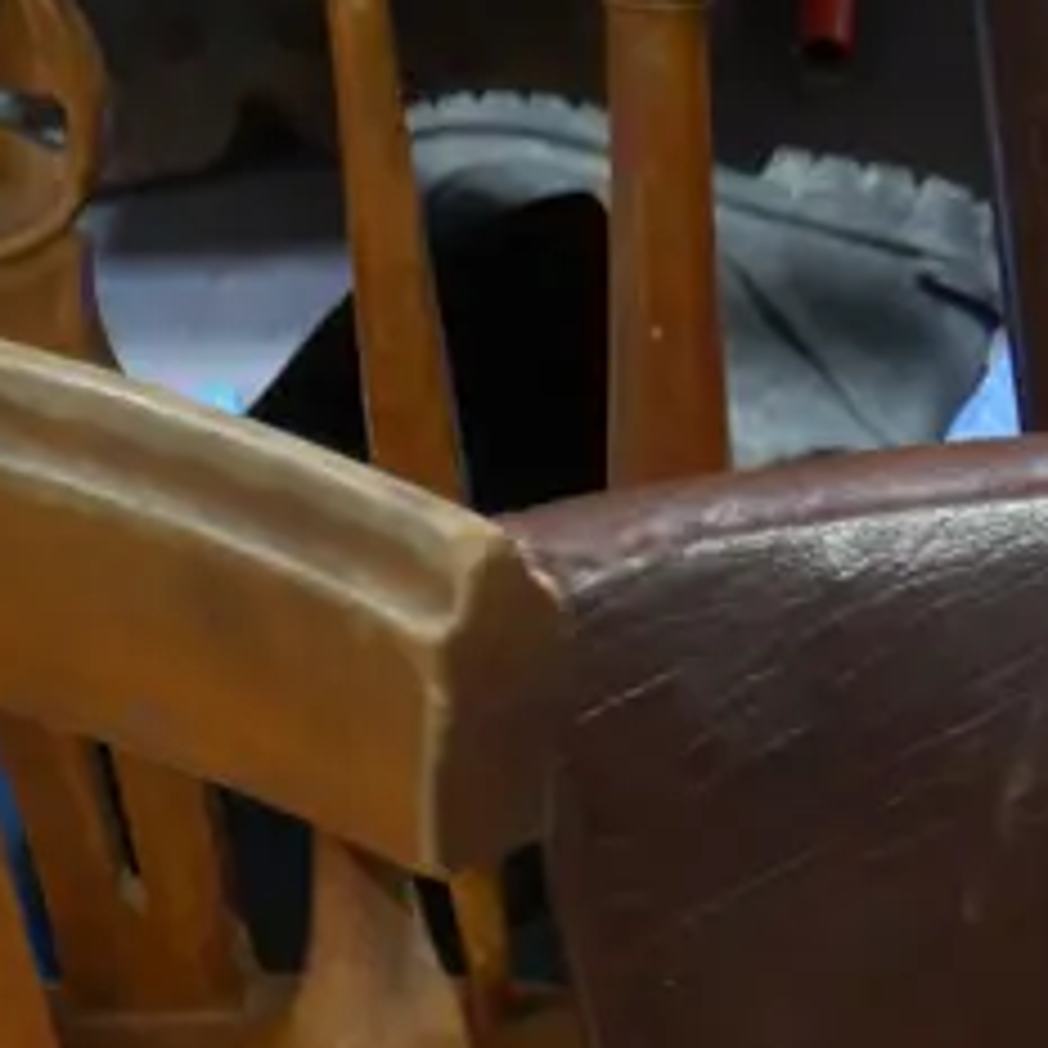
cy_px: 1943
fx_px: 3733
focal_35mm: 109
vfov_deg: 14.0
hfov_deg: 14.9
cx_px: 1550
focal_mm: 14
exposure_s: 1/60
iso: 800
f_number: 3.5
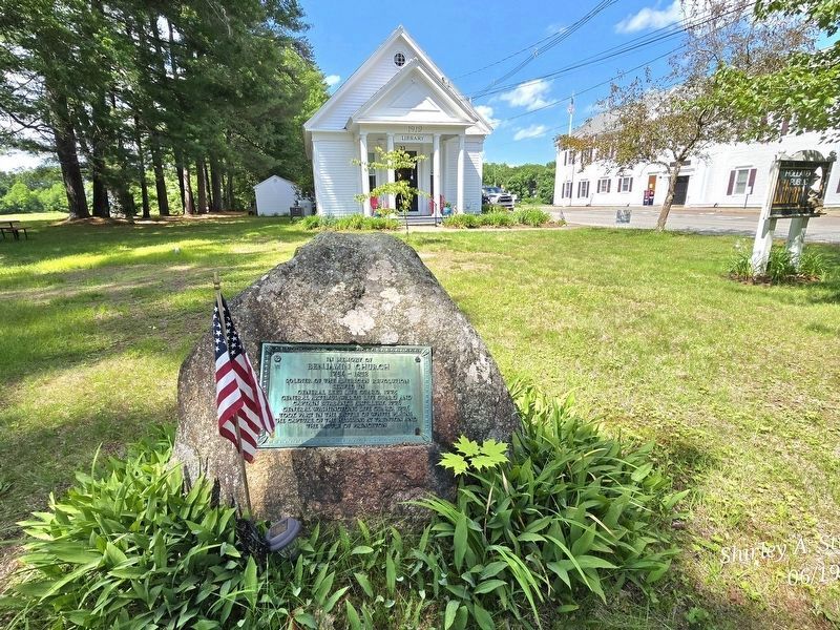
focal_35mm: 13
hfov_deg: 106.2
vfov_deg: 89.9
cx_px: 420
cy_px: 315
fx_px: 315
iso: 50
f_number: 2.2
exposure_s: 1/1250
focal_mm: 2.2
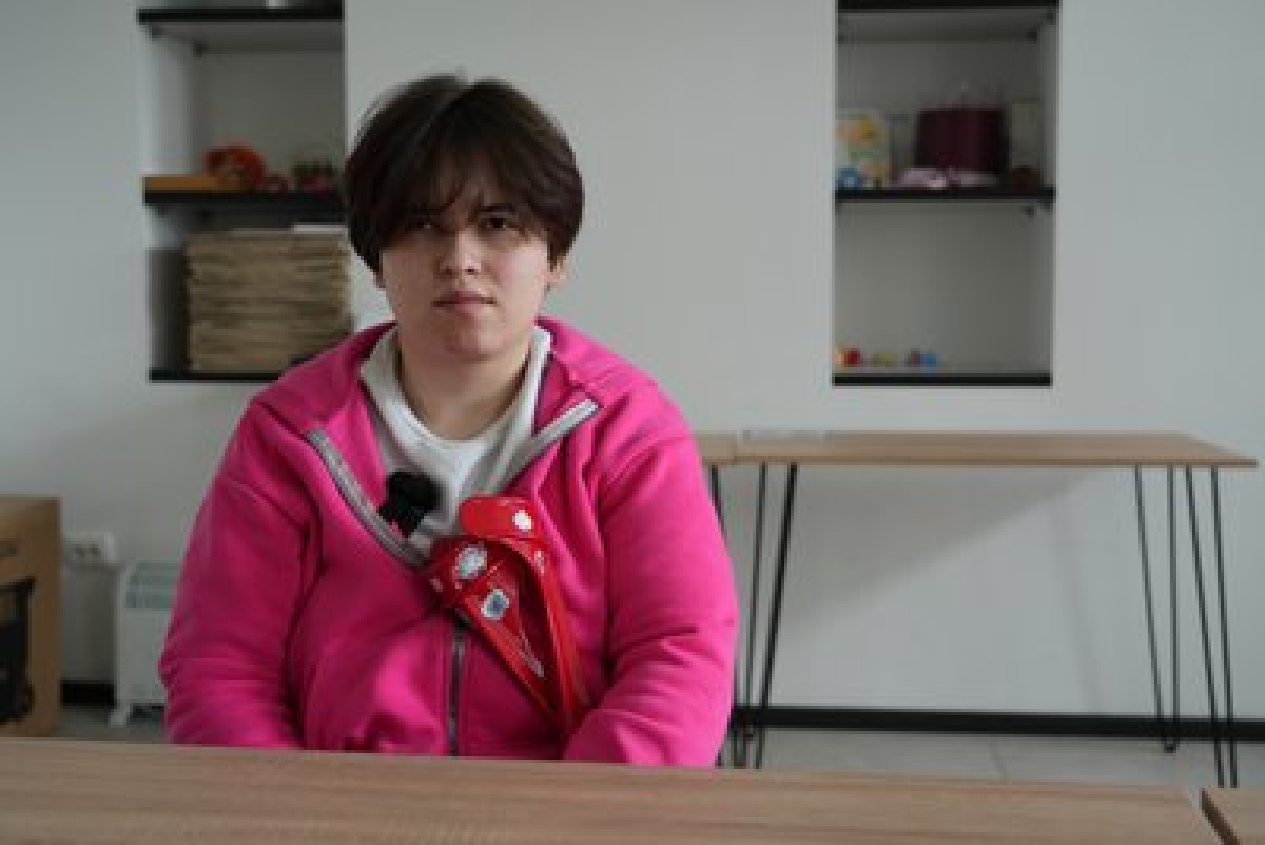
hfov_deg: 44.5
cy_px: 422
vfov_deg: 30.5
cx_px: 632
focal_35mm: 44
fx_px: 1547
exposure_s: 1/50
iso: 400
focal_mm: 44
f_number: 4
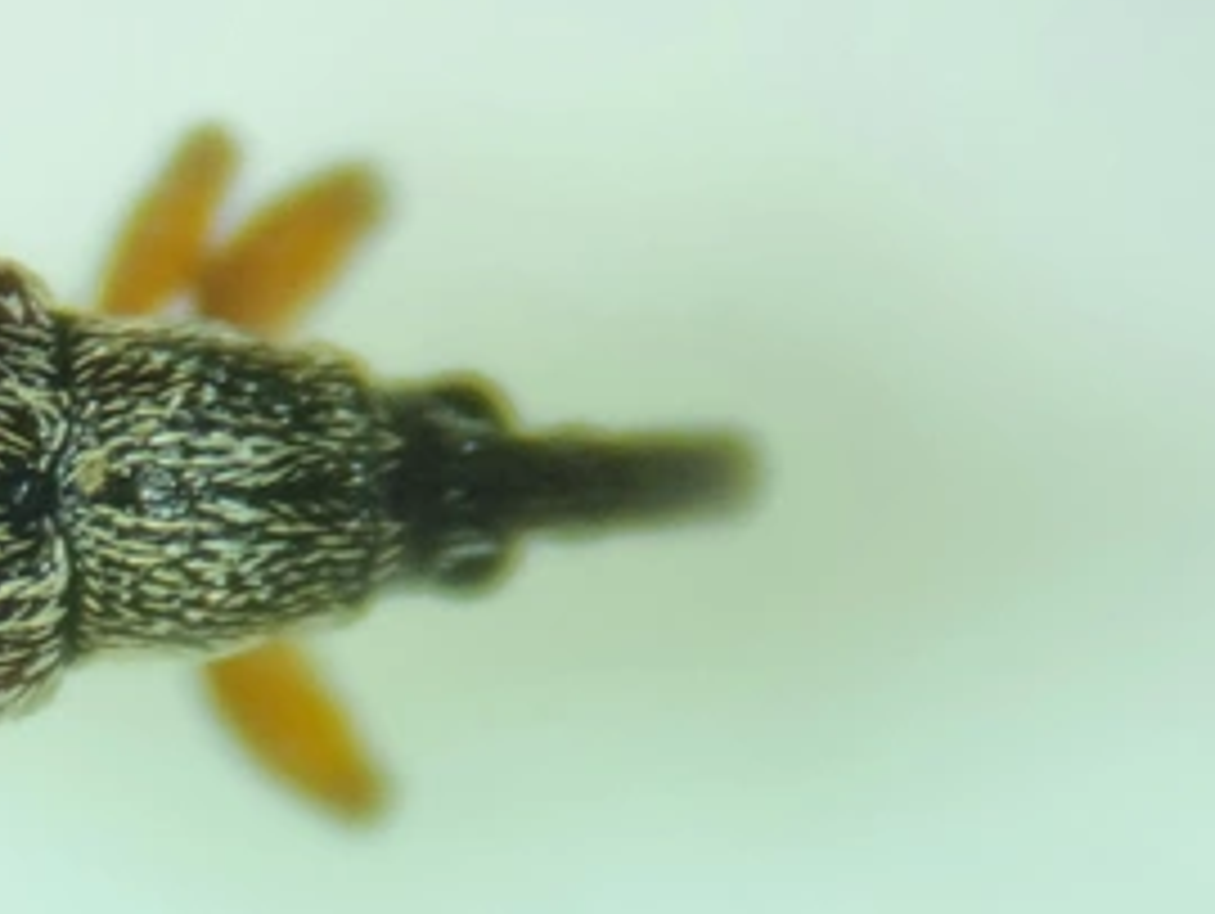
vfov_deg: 22.9
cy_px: 522
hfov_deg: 28.0
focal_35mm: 64
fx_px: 2248
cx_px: -63
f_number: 2
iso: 50
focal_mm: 5.9
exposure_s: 1/100
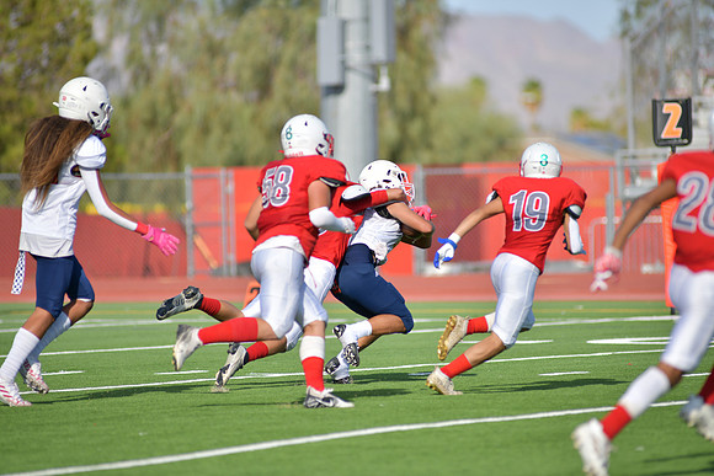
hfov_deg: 6.9
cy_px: 238
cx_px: 357
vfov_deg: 4.6
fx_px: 5951
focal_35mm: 300
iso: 100
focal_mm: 300
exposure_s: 1/2000
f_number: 3.5
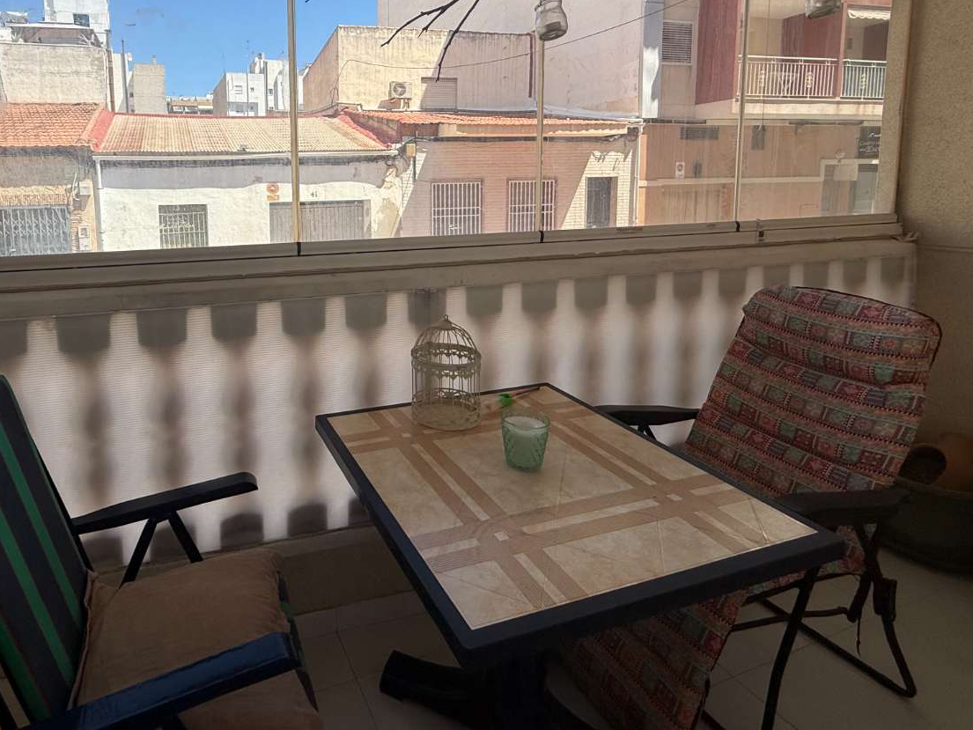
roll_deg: +1.2
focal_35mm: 19
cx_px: 317
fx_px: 534
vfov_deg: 66.7
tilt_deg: -5.1
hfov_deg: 81.5
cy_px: 239
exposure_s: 1/1211
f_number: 2.2
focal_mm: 2.22
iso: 50
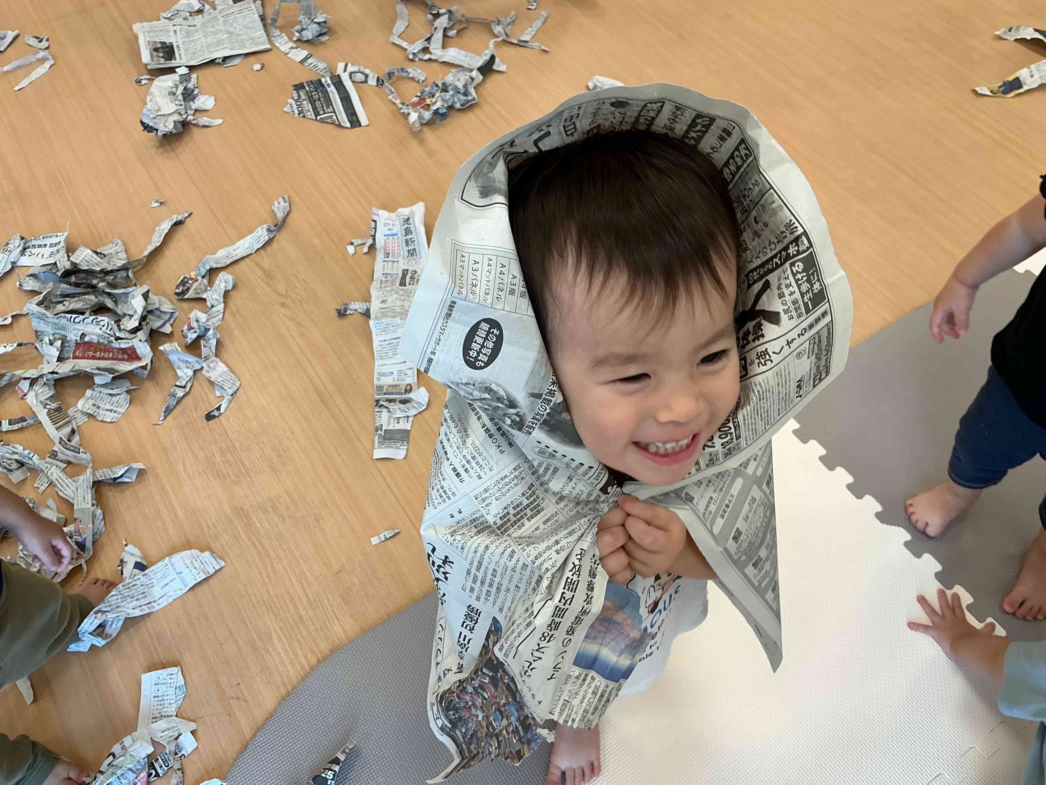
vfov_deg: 48.2
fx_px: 876
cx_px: 523
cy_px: 392
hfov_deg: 61.7
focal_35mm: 29
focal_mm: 3
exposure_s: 1/120
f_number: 1.8
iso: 25
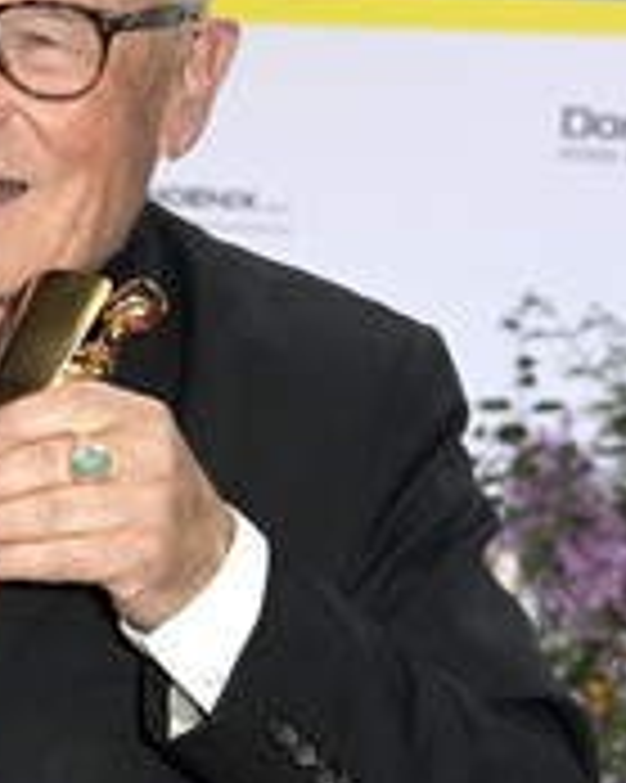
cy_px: 328
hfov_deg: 10.1
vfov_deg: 12.8
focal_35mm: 151
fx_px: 3500
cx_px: -65
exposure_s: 1/250
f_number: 6.3
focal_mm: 62
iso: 800
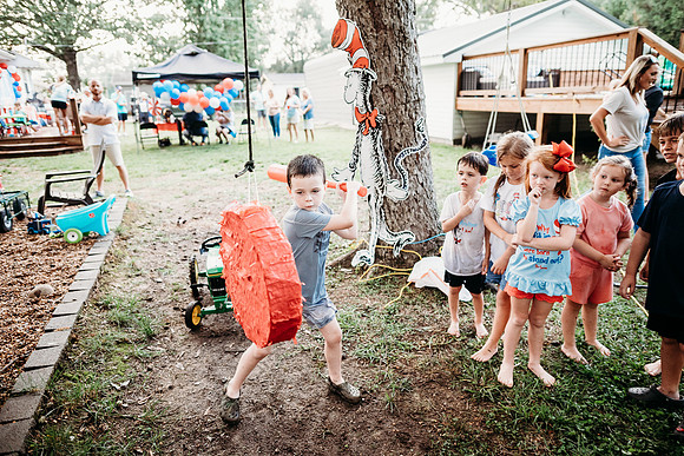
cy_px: 228
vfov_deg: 53.2
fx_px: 456
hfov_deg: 73.7
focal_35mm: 24
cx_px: 342
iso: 1250
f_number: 2.5
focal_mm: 24
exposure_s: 1/200
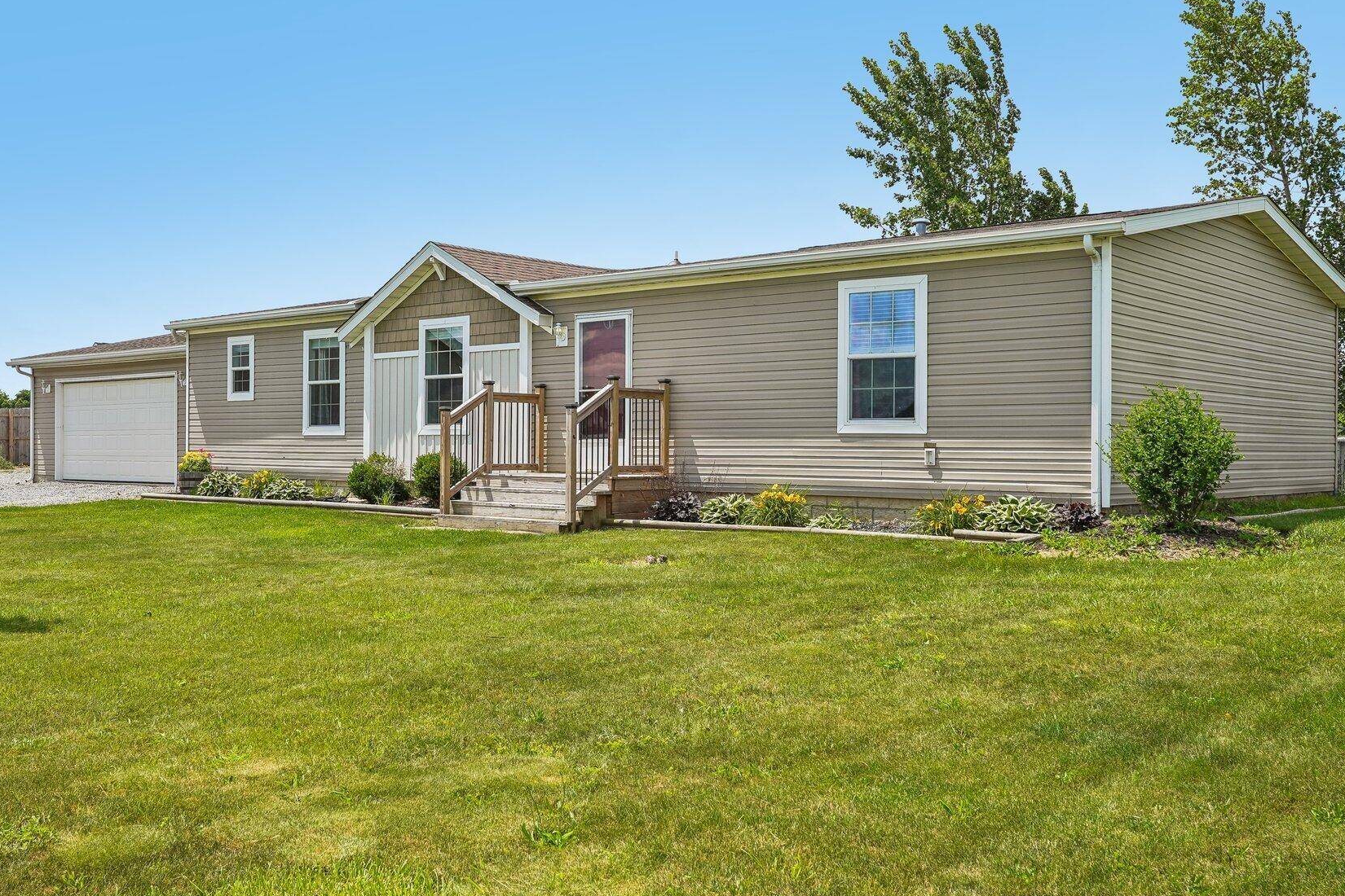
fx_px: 1345
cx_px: 598
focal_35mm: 36
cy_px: 449
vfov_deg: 36.9
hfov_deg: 53.0
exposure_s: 1/500
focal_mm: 29
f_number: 8
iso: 100
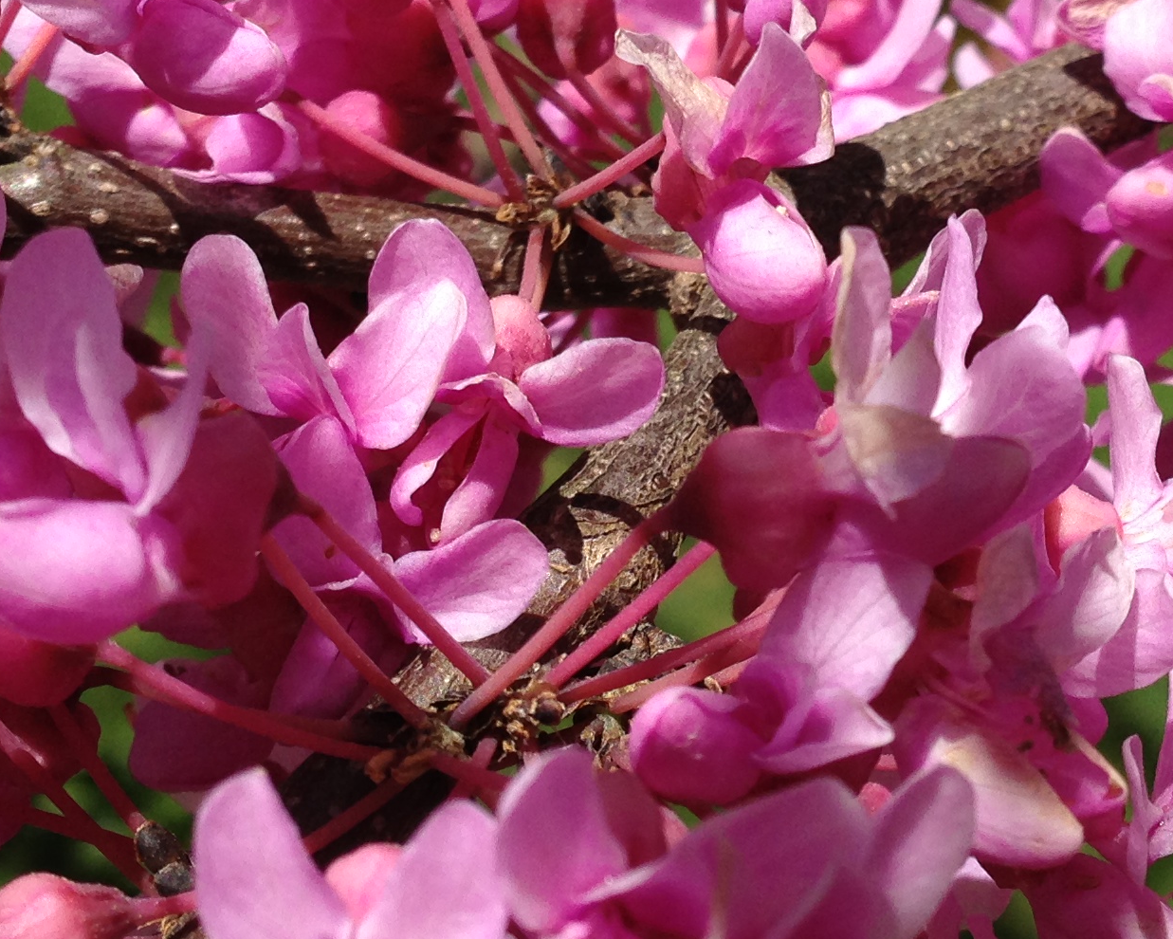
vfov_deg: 17.9
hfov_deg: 22.4
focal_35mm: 85
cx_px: 718
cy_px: 162
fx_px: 2951
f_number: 2.4
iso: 50
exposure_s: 1/1938
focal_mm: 4.13
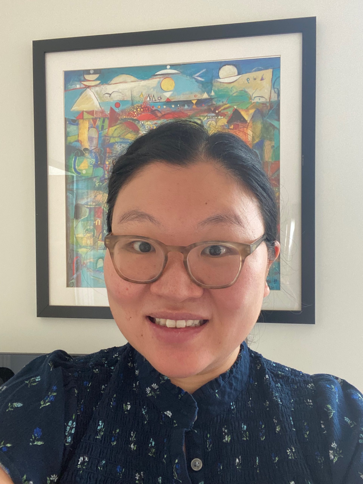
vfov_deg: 60.0
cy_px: 242
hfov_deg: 46.8
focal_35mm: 30
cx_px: 182
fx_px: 419
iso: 250
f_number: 2.2
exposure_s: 1/60
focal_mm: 2.71
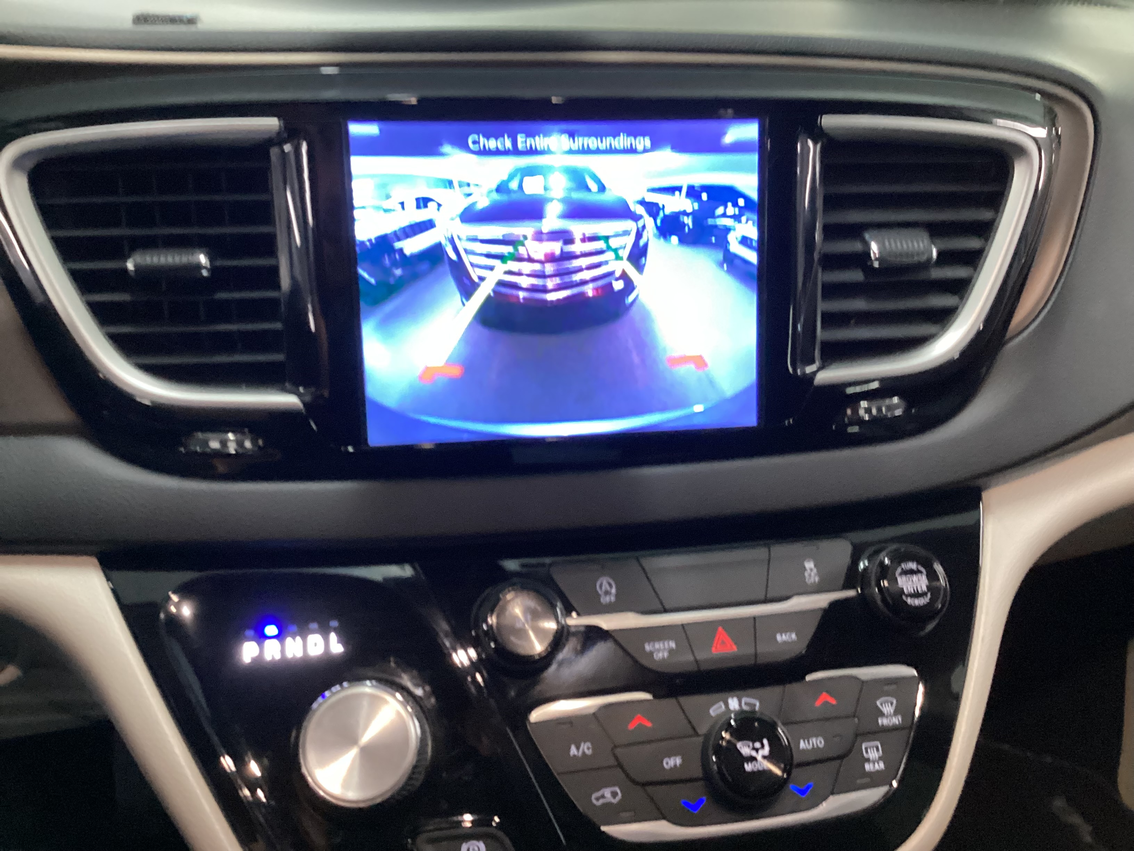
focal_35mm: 31
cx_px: 567
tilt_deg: -30.1
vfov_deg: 45.4
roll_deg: -1.8
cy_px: 426
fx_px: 1016
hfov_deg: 58.4
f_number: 2.4
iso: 320
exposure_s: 1/33
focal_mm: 3.3
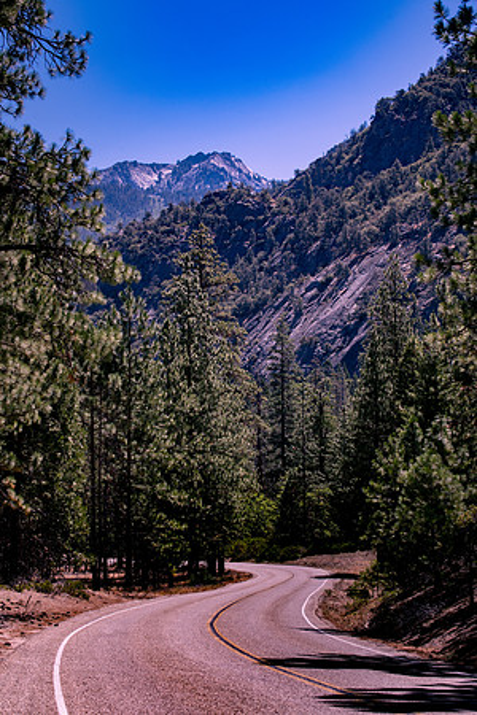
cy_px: 358
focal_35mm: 86
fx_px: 1709
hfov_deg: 15.9
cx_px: 238
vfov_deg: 23.6
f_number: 11
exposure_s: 1/400
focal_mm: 86
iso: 100
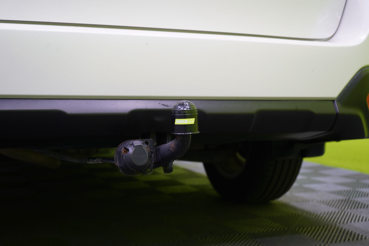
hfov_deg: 41.9
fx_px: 482
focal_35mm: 47
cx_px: 184
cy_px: 123
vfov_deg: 28.6
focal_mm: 47
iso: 640
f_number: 5
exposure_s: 1/30
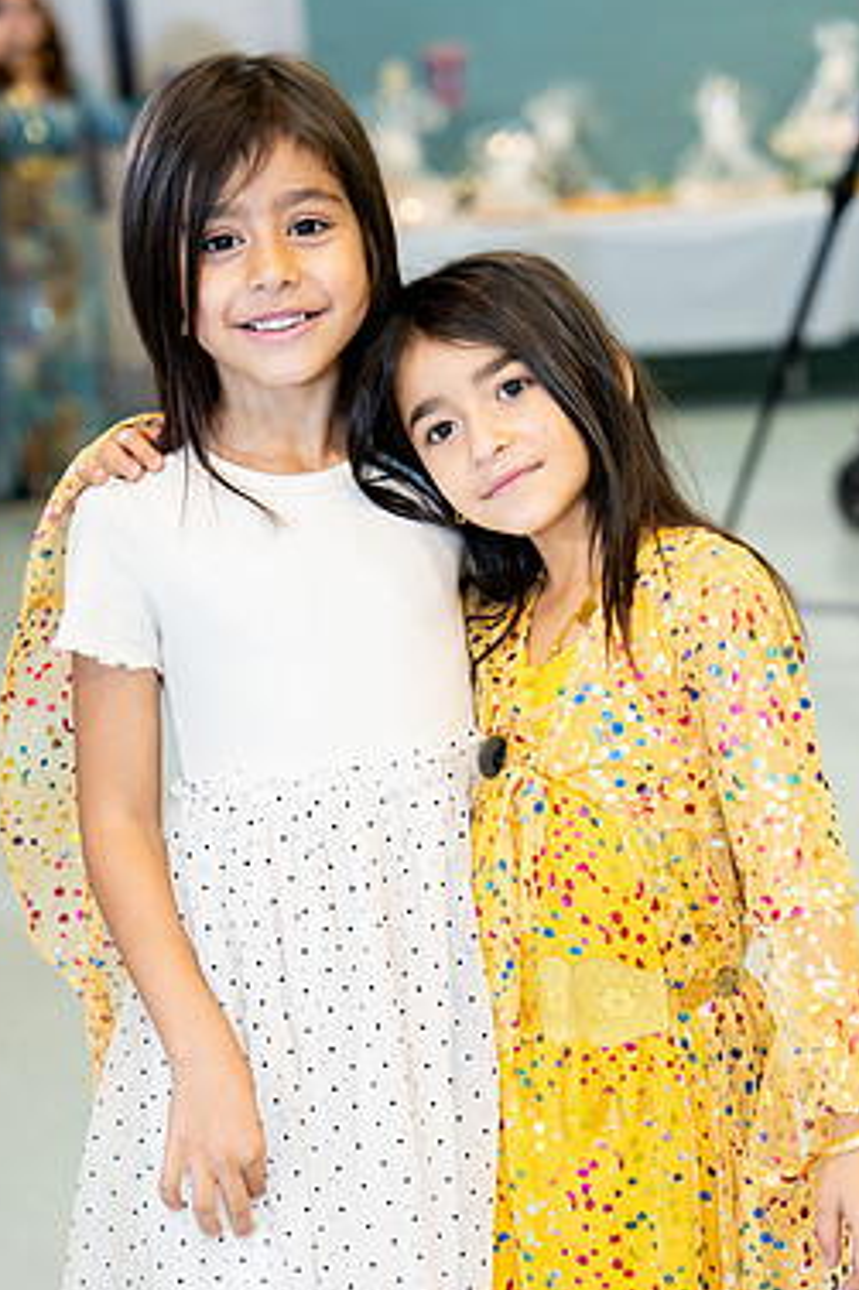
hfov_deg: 18.4
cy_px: 749
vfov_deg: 27.3
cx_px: 459
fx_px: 2651
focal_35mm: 74
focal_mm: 62
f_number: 2.8
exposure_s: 1/160
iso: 800
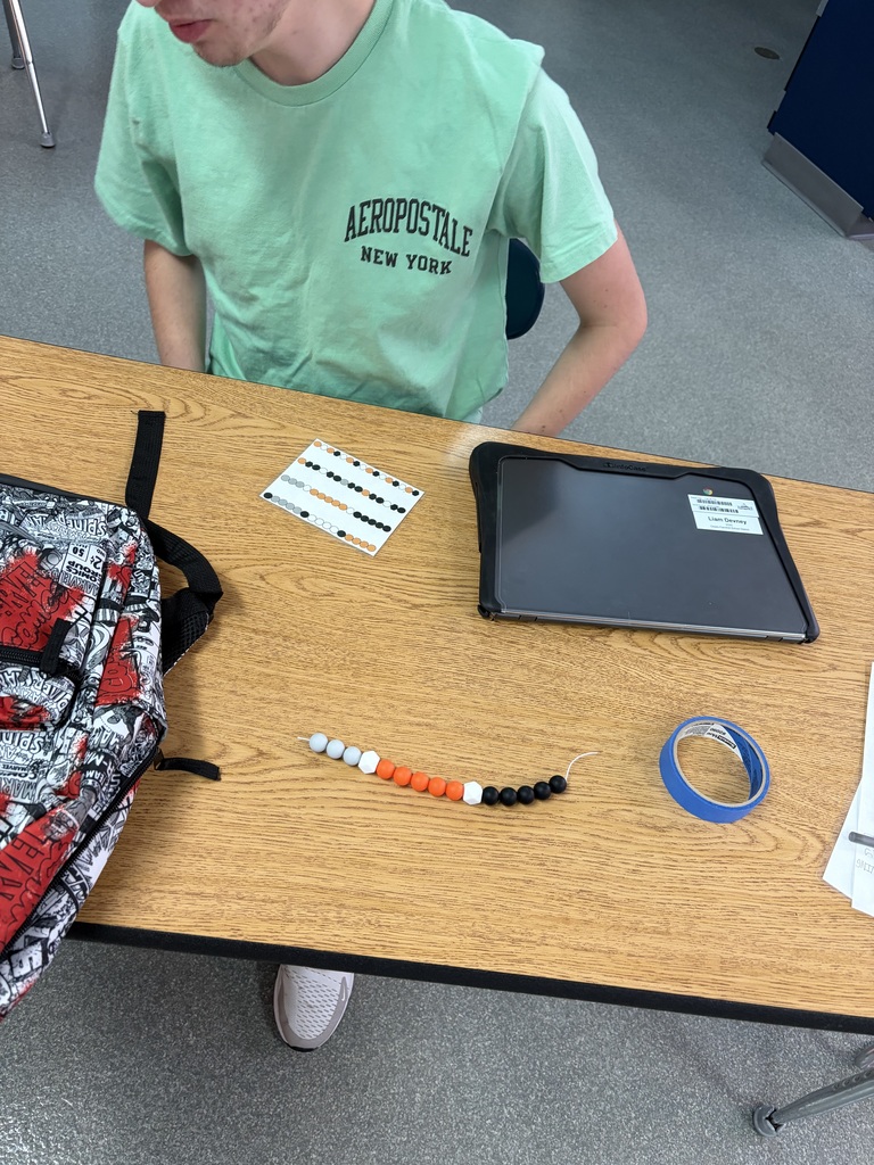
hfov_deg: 53.1
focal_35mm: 26
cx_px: 437
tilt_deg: -49.9
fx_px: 875
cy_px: 582
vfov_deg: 67.3
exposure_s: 1/60
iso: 160
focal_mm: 5.96
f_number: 1.6
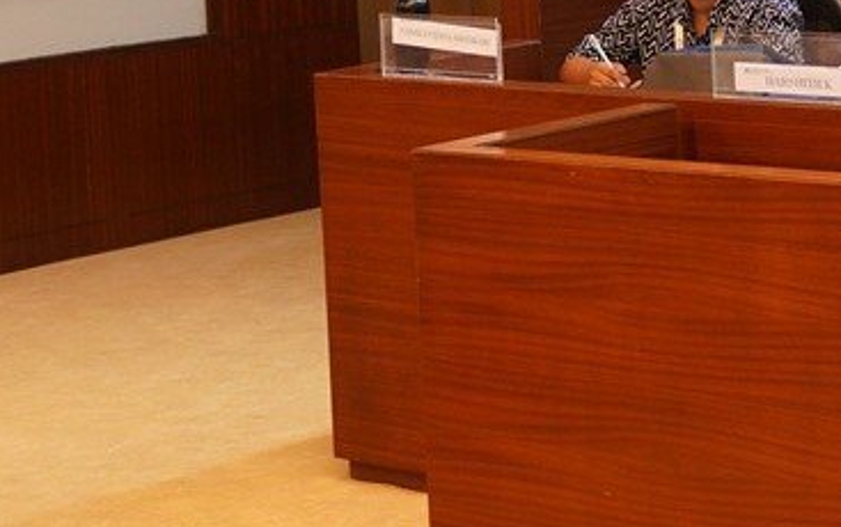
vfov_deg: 10.0
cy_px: -135
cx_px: 761
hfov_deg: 16.0
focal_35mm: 129
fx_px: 2959
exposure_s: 1/125
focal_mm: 31
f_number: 3.2
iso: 800
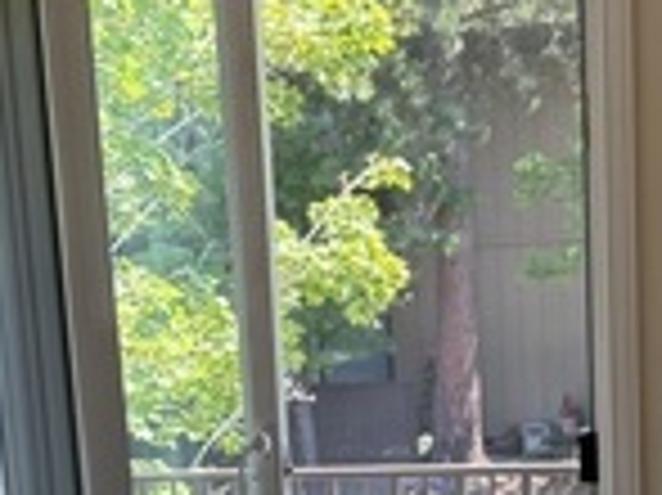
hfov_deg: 18.1
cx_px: 376
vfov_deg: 12.9
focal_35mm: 109
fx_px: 2083
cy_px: 711
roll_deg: +3.2
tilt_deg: -13.1
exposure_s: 1/215
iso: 80
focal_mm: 6.76
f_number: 1.78
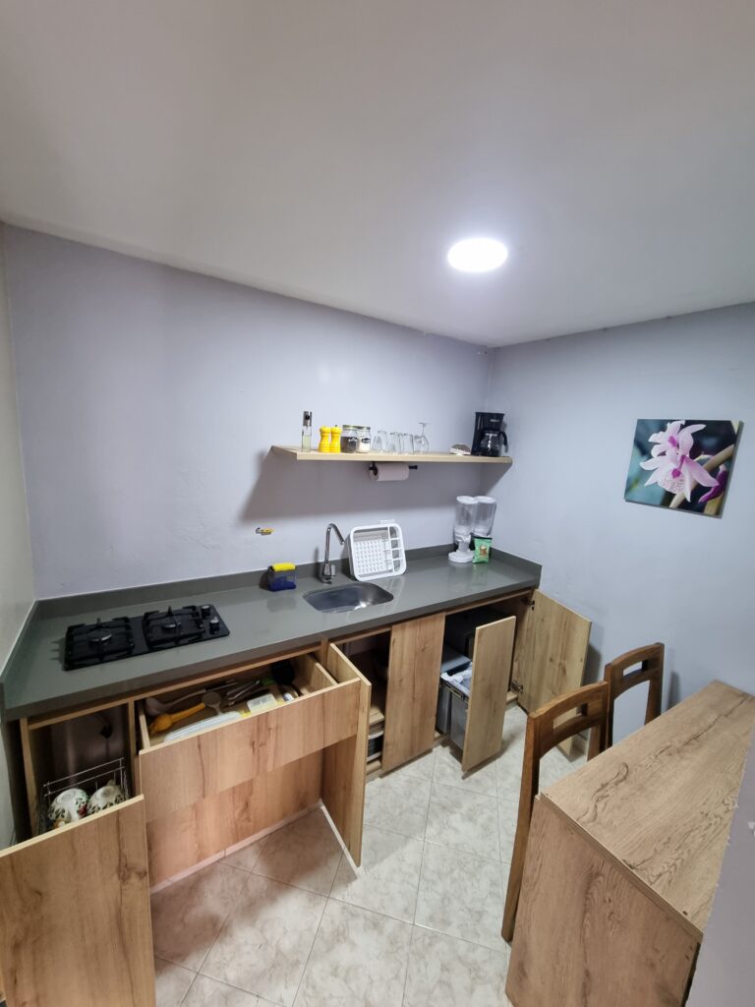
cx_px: 378
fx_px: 378
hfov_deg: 89.9
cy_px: 504
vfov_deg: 106.2
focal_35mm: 13
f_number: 2.2
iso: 400
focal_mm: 2.2
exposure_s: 1/30
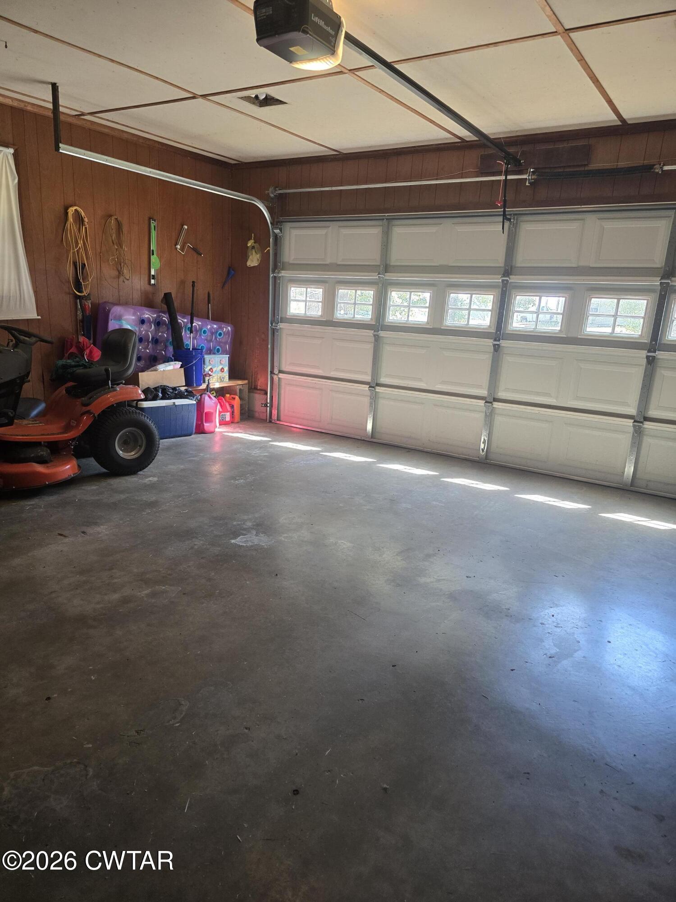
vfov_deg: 73.9
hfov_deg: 58.9
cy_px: 451
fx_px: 599
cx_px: 338
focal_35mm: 23
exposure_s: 1/120
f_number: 1.7
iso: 200
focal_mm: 6.3
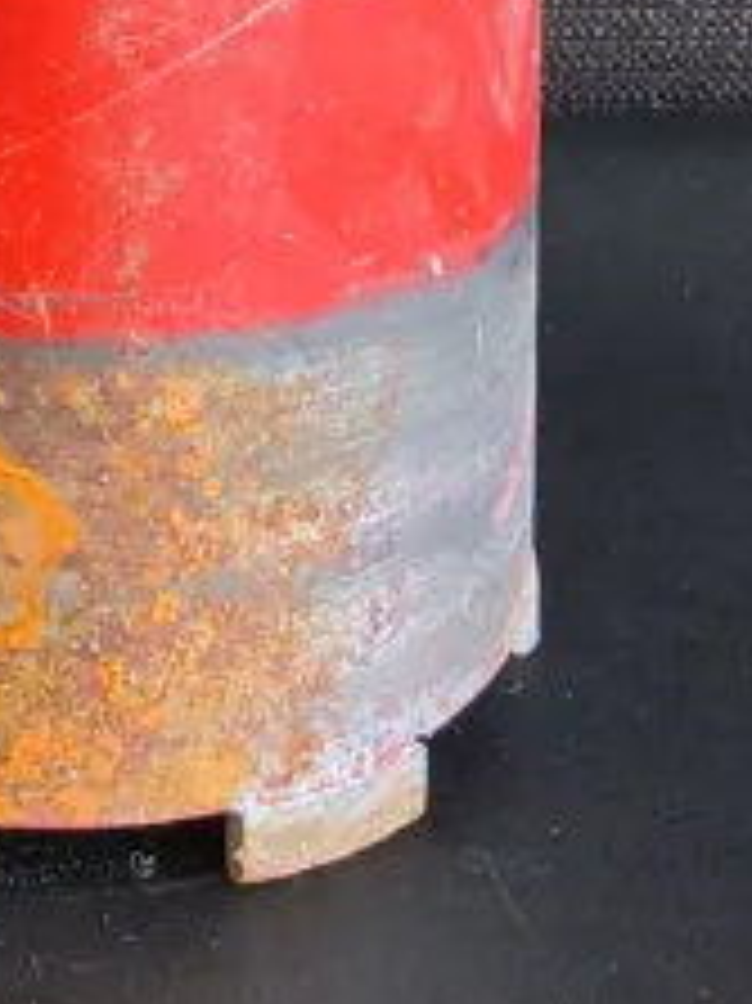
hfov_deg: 11.8
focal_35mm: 124
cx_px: 5
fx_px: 3595
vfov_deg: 14.0
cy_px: -851
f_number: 2
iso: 200
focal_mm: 2.87
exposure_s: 1/100
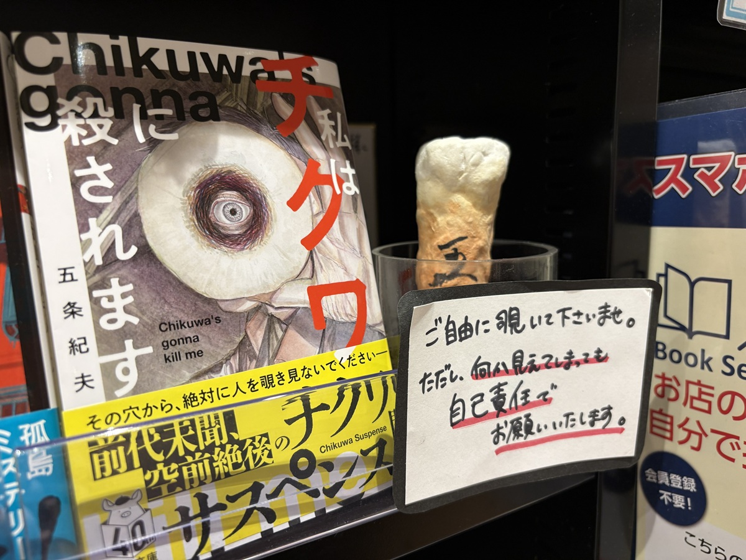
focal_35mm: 26
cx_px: 373
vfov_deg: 53.1
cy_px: 280
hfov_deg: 67.3
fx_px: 560
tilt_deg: -9.4
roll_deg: +2.7
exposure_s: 1/50
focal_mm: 5.96
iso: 80
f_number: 1.6
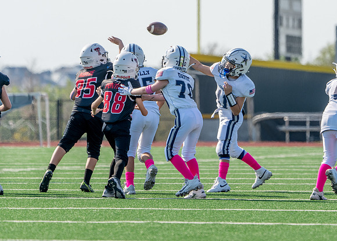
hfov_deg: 4.5
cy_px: 91
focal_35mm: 445
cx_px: 199
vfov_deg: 3.2
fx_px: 4259
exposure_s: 1/1250
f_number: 5.6
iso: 250
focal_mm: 276
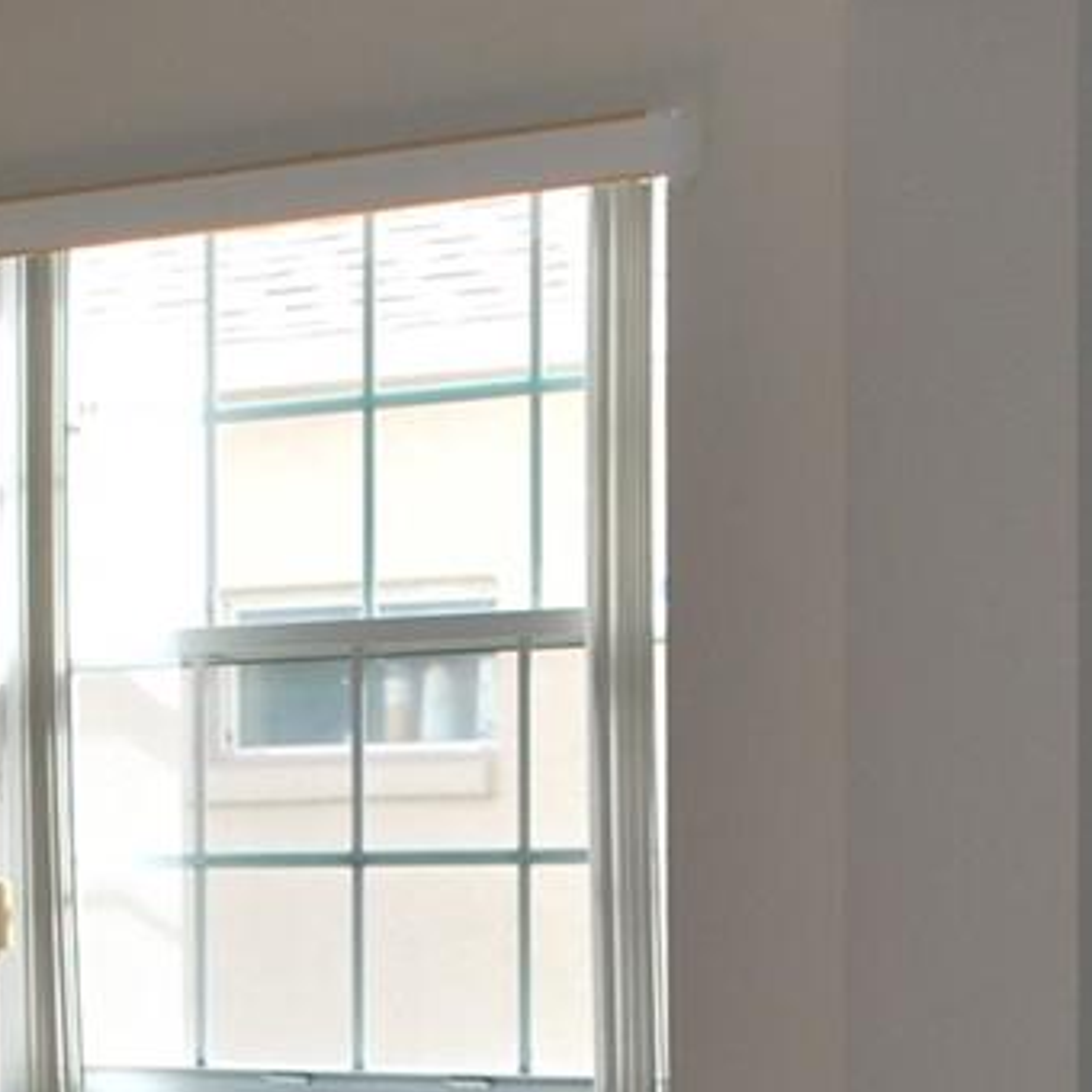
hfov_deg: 12.1
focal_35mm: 144
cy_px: 1246
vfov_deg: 11.9
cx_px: 543
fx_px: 5139
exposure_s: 1/125
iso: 160
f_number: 4.2
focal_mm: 24
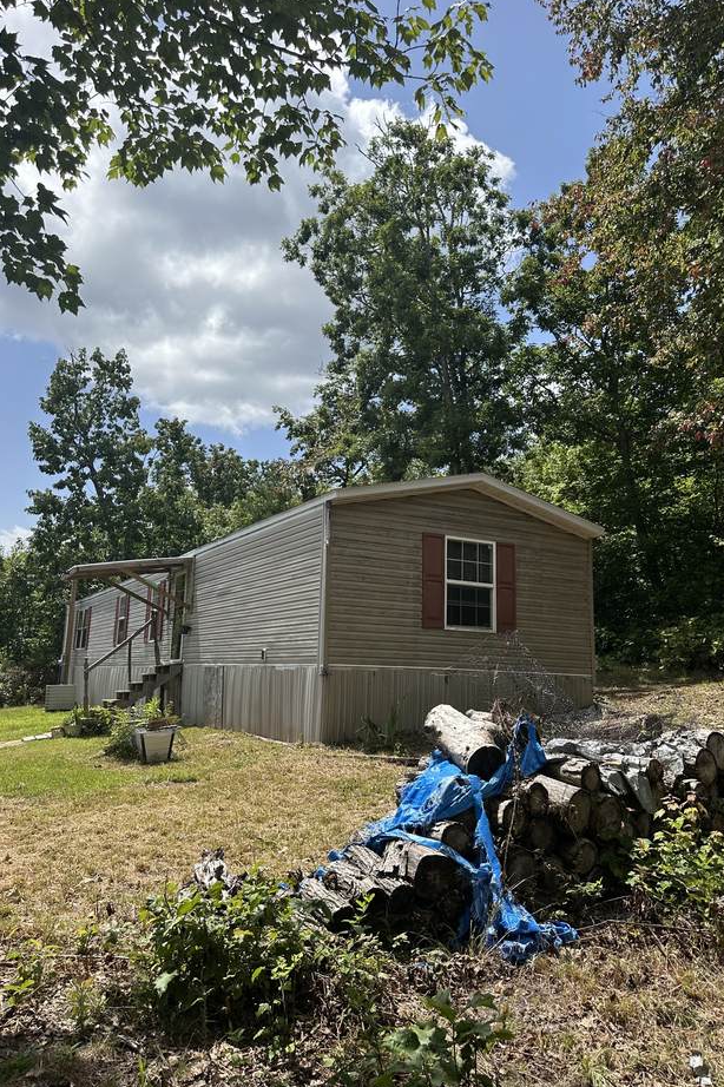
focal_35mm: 26
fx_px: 785
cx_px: 366
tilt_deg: +10.2
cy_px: 544
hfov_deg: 49.5
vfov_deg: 69.4
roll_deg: -0.5
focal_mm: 6.86
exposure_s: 1/4184
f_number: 1.78
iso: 80
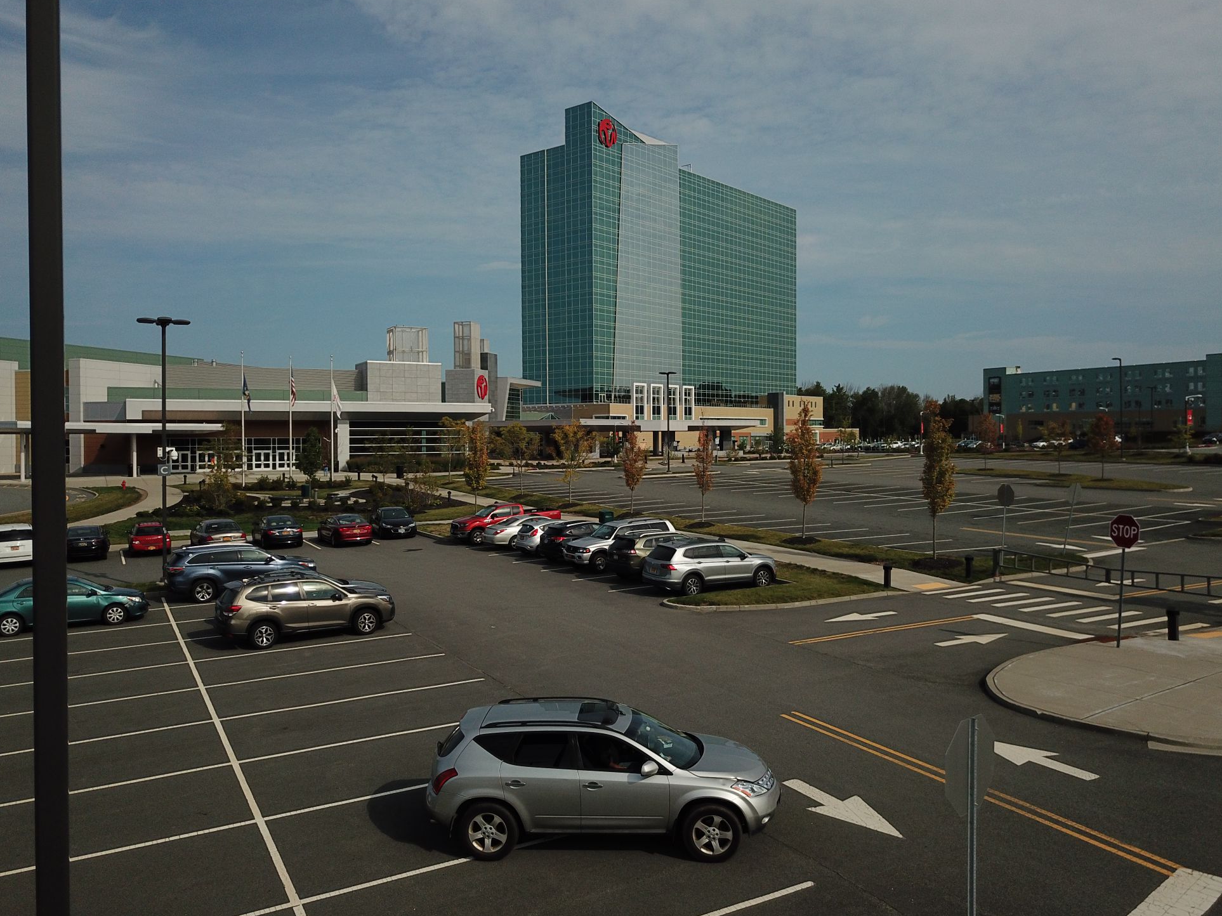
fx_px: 953
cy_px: 459
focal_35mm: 27
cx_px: 594
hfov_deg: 65.3
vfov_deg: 51.3
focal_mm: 4.7
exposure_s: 1/3636
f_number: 2.2
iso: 100
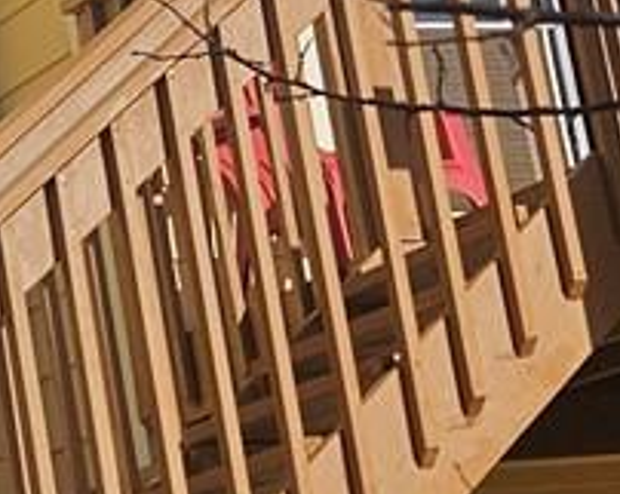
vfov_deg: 8.6
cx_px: -301
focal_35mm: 178
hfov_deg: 10.5
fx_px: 3262
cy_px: -61
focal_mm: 5.4
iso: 25
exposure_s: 1/5489
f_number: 1.8
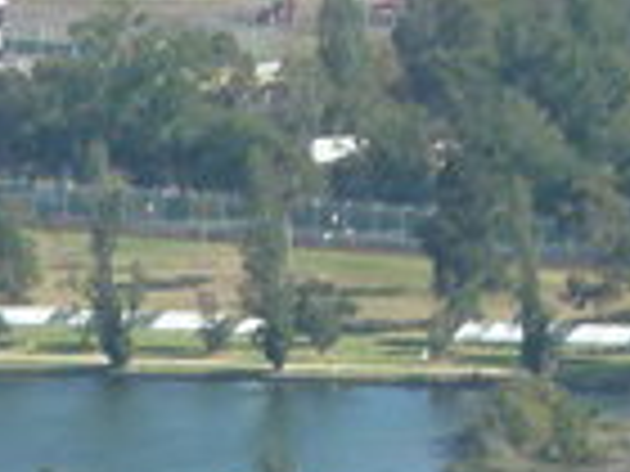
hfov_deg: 1.3
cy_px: 755
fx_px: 28719
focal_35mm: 1578
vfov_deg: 0.9
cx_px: -238
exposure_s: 1/250
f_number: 4.9
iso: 80
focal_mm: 49.2
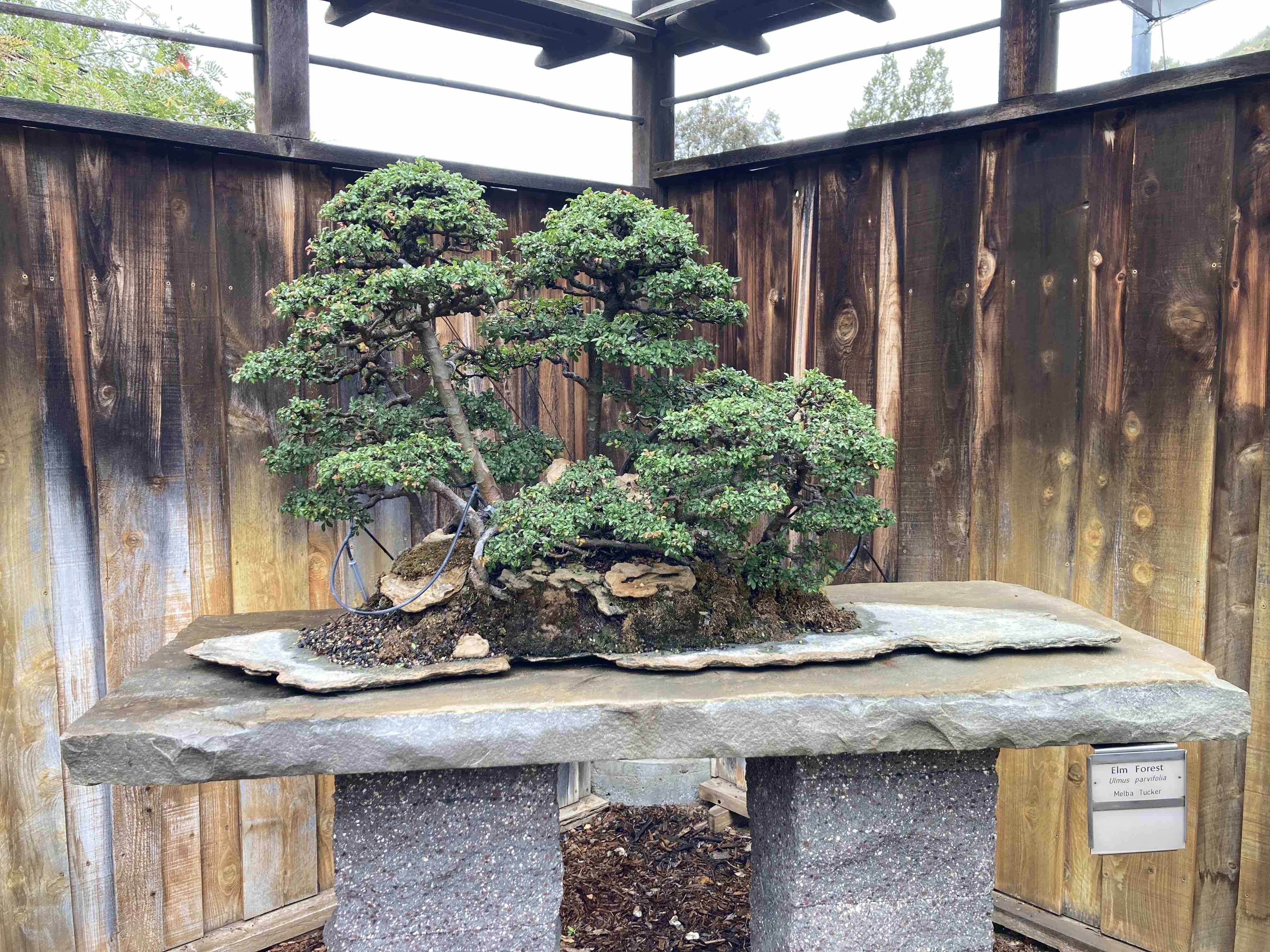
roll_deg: +0.2
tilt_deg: -6.2
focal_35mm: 28
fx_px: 1027
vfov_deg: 49.7
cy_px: 476
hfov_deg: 63.4
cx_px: 635
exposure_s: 1/121
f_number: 1.8
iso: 40
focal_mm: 3.99
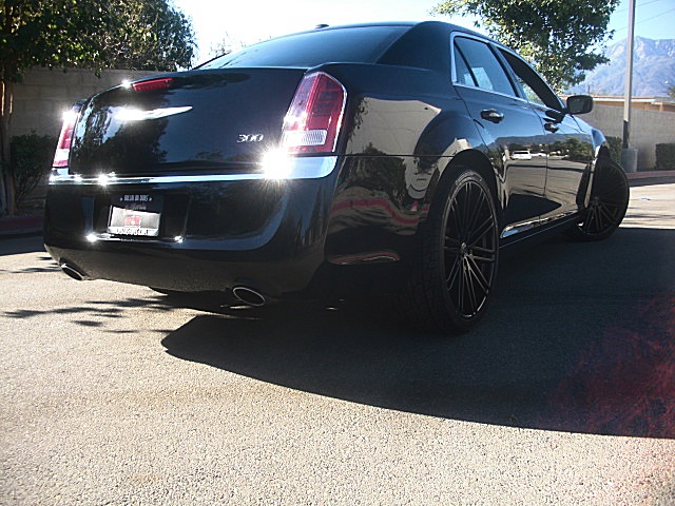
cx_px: 338
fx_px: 702
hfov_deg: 51.4
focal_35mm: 36
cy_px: 253
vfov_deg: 39.7
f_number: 2.8
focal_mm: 6.3
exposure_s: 1/200
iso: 50
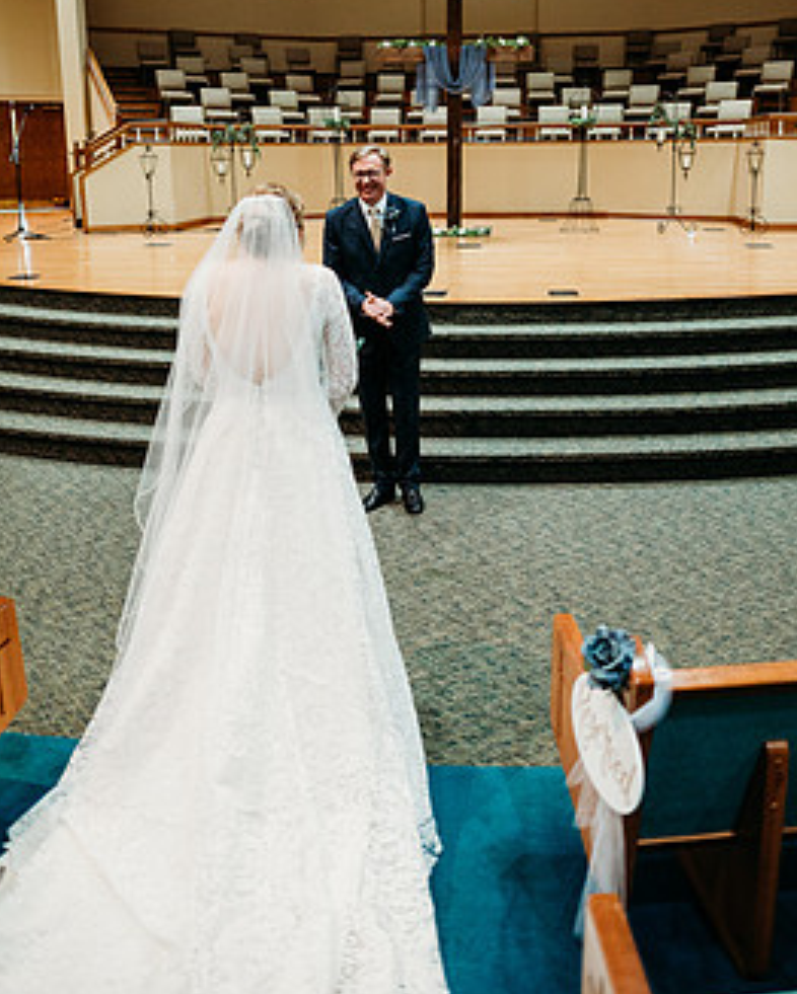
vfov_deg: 55.8
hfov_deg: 47.1
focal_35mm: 31
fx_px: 913
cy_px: 322
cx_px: 432
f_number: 1.8
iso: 2000
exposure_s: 1/125
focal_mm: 24
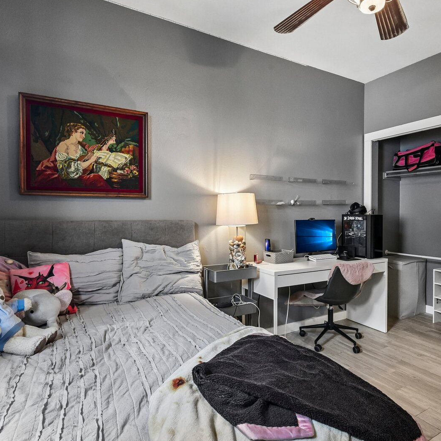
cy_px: 215
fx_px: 303
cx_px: 251
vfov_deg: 72.1
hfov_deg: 71.8
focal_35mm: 21
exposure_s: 1/15
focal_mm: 16
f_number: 8
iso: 4000
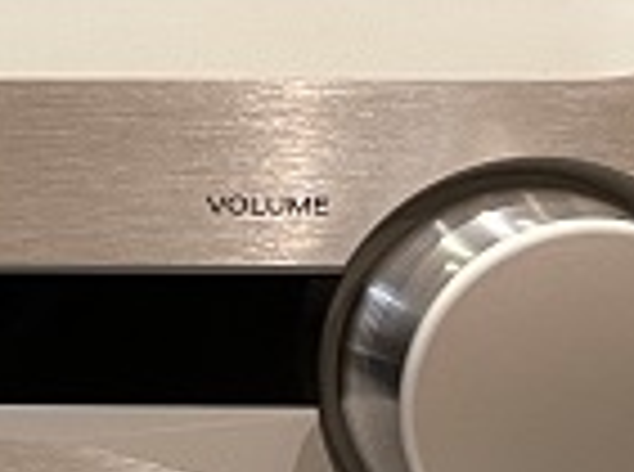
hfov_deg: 12.2
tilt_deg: -5.4
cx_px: -517
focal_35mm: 148
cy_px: 67
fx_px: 2704
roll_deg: +0.0
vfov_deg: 9.9
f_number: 1.5
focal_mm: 5.7
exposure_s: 1/60
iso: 250
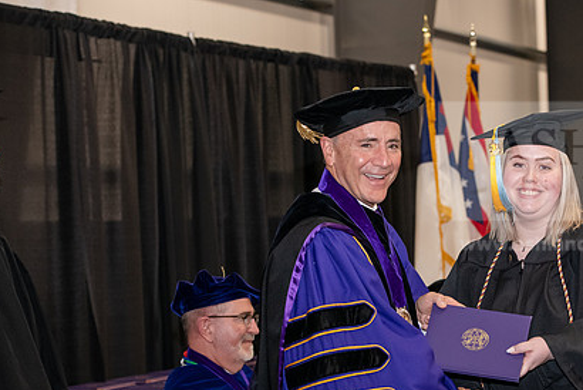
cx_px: 395
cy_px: 274
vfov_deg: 13.8
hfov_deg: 20.5
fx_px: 1604
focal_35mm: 99
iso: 2500
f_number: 5
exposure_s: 1/200
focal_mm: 70
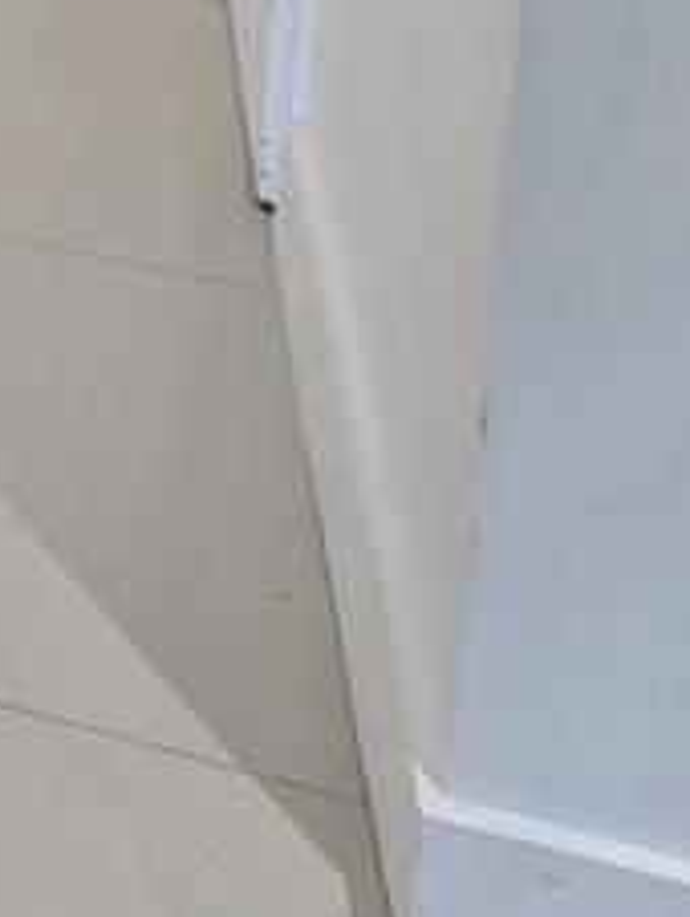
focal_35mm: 69
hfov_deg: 16.2
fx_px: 1830
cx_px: -706
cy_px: -751
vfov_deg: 20.0
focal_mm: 2.2
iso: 100
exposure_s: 1/60.2
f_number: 2.2
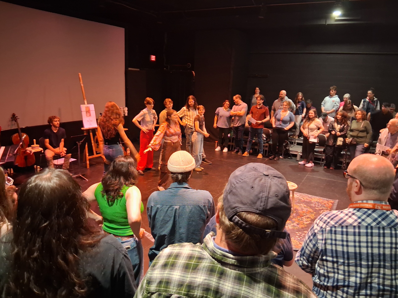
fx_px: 299
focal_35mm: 26
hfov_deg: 67.3
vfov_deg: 53.1
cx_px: 199
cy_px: 149
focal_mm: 3.98
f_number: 1.8
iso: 500
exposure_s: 1/24
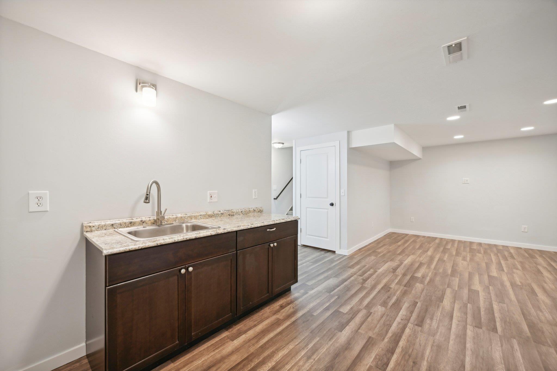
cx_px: 278
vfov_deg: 81.2
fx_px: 217
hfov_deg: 104.3
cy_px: 186
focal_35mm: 14
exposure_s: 1/10
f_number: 8
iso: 400
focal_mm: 14
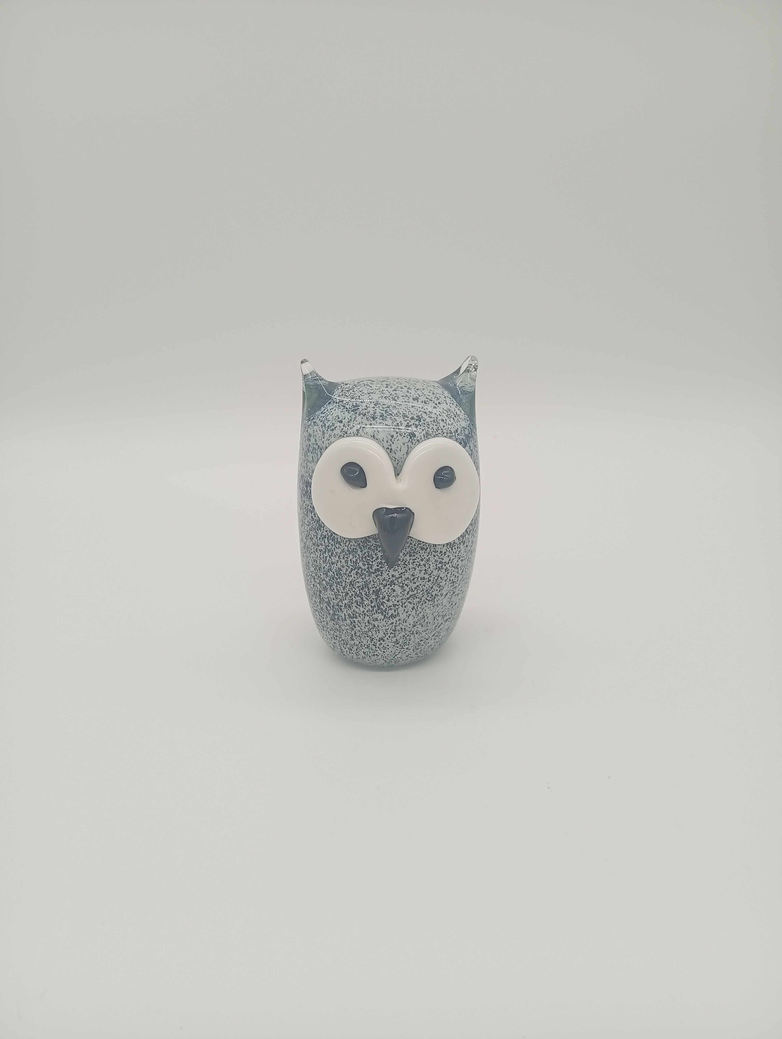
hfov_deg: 45.5
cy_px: 520
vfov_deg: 58.3
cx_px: 391
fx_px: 931
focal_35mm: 31
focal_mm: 3.98
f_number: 1.8
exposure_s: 1/100
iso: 53
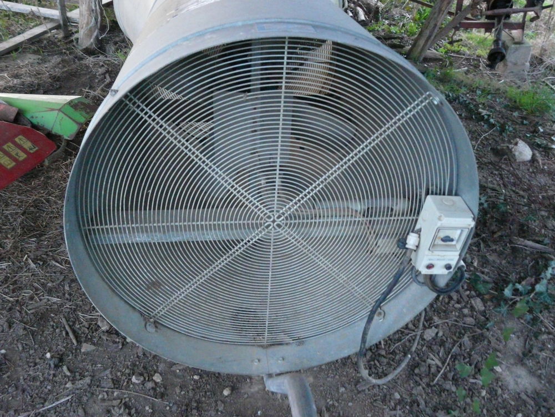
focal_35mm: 28
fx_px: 449
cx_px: 278
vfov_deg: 49.7
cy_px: 208
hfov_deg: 63.4
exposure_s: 1/13
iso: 800
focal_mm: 4.6
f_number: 2.8
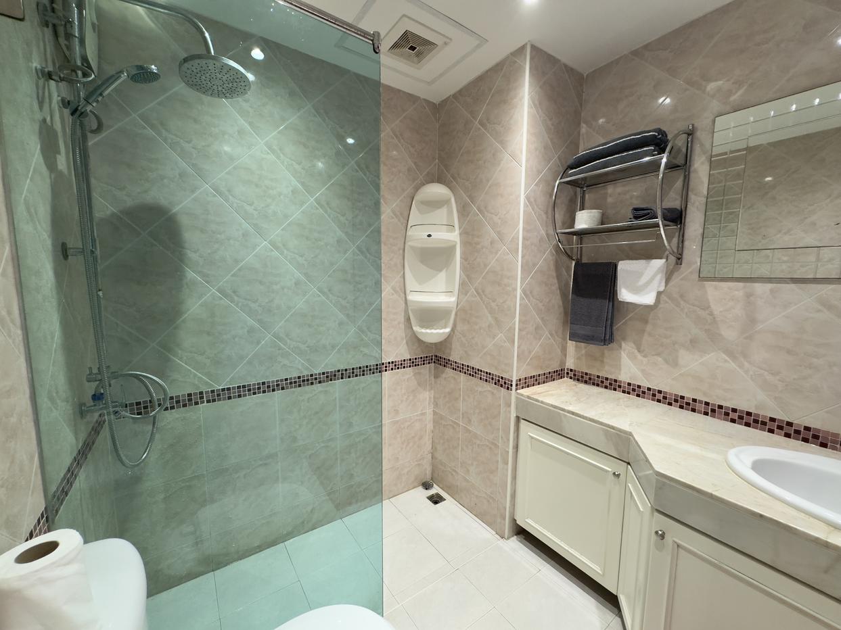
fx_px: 340
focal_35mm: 14
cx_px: 420
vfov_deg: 85.7
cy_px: 315
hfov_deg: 102.1
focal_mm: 2.22
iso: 250
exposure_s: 1/100
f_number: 2.2
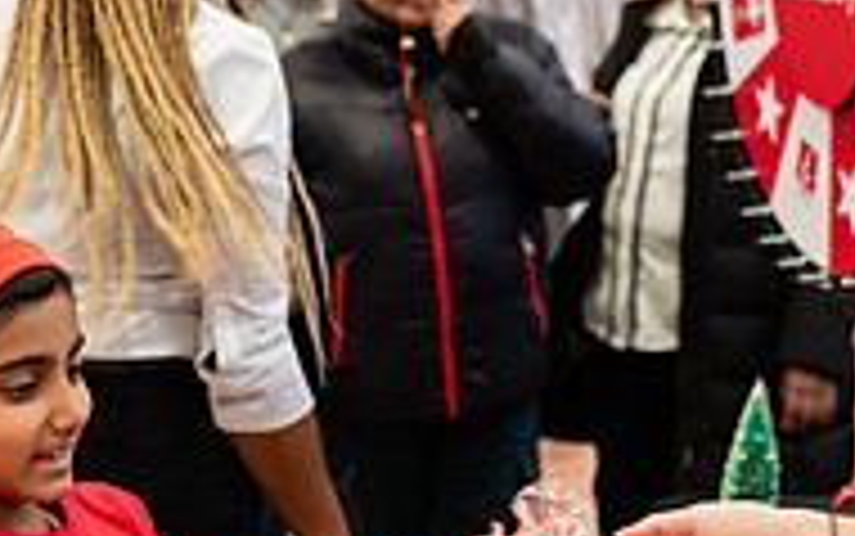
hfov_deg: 21.6
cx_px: 454
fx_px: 2238
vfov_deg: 13.3
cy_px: 610
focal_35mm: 96
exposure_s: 1/125
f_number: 3.2
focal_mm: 30.5
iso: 1000
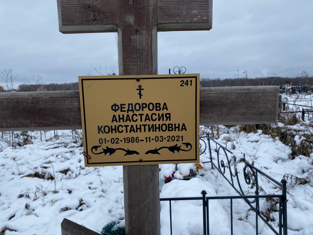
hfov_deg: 67.3
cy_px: 118
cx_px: 156
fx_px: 235
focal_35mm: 26
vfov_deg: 53.1
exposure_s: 1/504
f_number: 1.8
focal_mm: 4.25
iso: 32
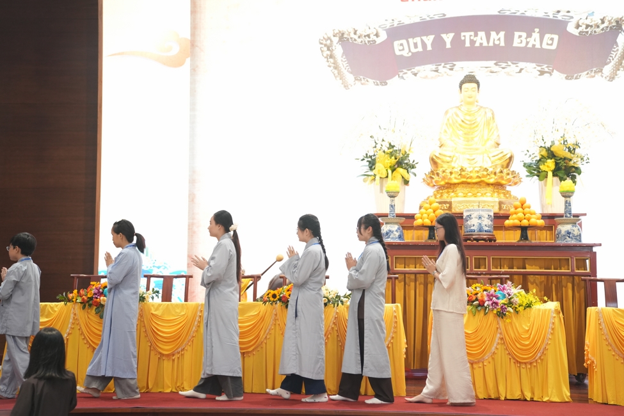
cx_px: 312
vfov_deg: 24.2
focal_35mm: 56
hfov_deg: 35.6
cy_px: 208
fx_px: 971
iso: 2000
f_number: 2.5
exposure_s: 1/160
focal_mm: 56
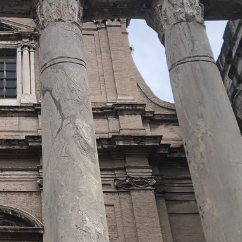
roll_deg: +0.1
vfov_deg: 21.7
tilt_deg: +38.4
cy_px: 213
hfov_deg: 21.4
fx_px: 617
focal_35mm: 78
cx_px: -1
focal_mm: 4
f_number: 1.8
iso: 20
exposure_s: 1/400
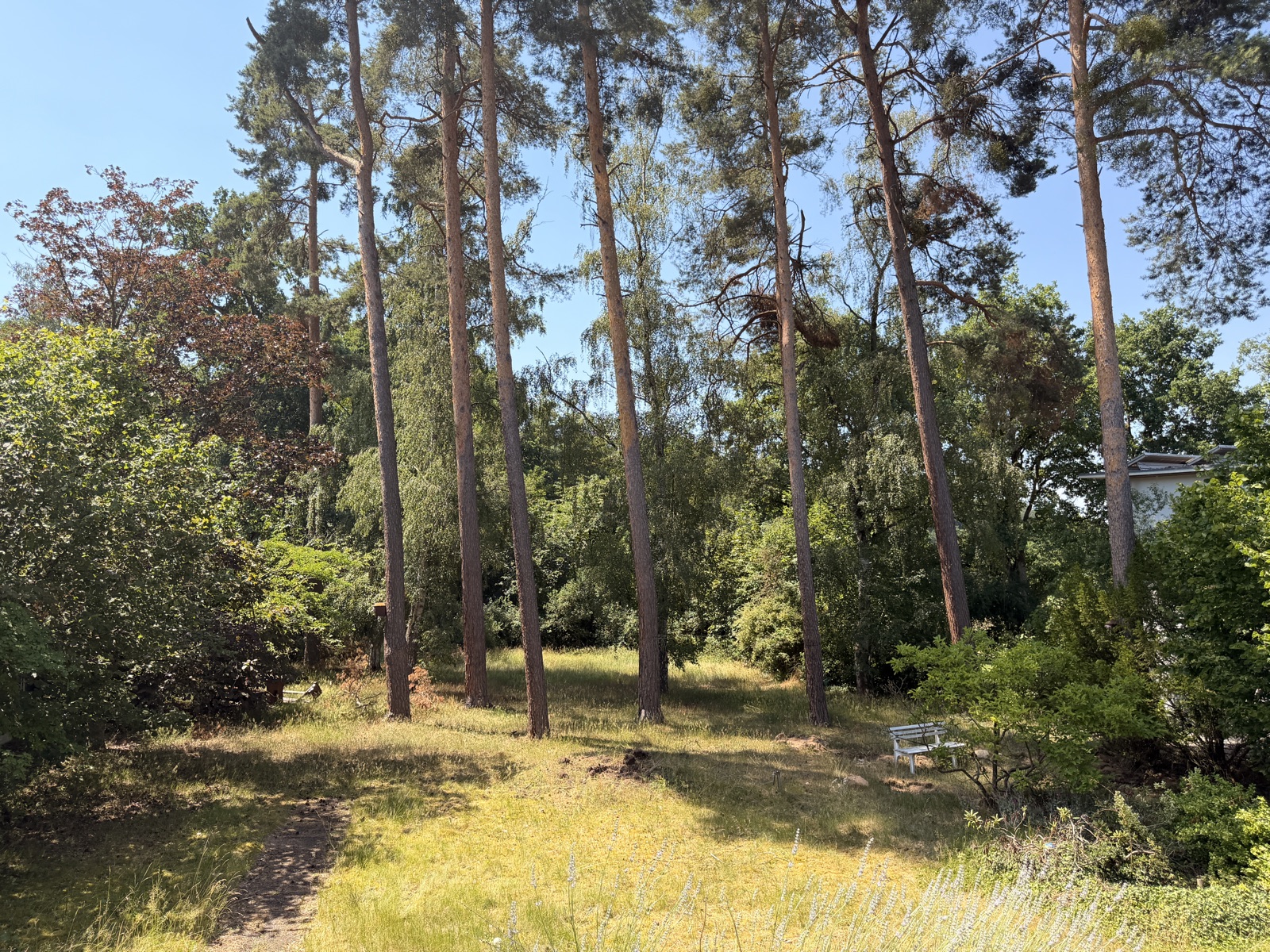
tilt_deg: +6.2
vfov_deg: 56.8
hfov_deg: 71.6
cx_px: 635
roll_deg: -1.1
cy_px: 476
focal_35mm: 24
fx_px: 881
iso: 100
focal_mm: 6.76
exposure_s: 1/2110
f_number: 1.78
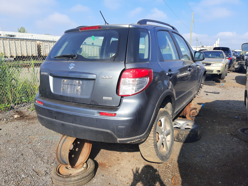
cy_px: 93
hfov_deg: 67.3
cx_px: 124
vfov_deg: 53.1
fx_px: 186
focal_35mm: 26
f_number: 1.7
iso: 40
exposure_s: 1/856
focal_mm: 3.92
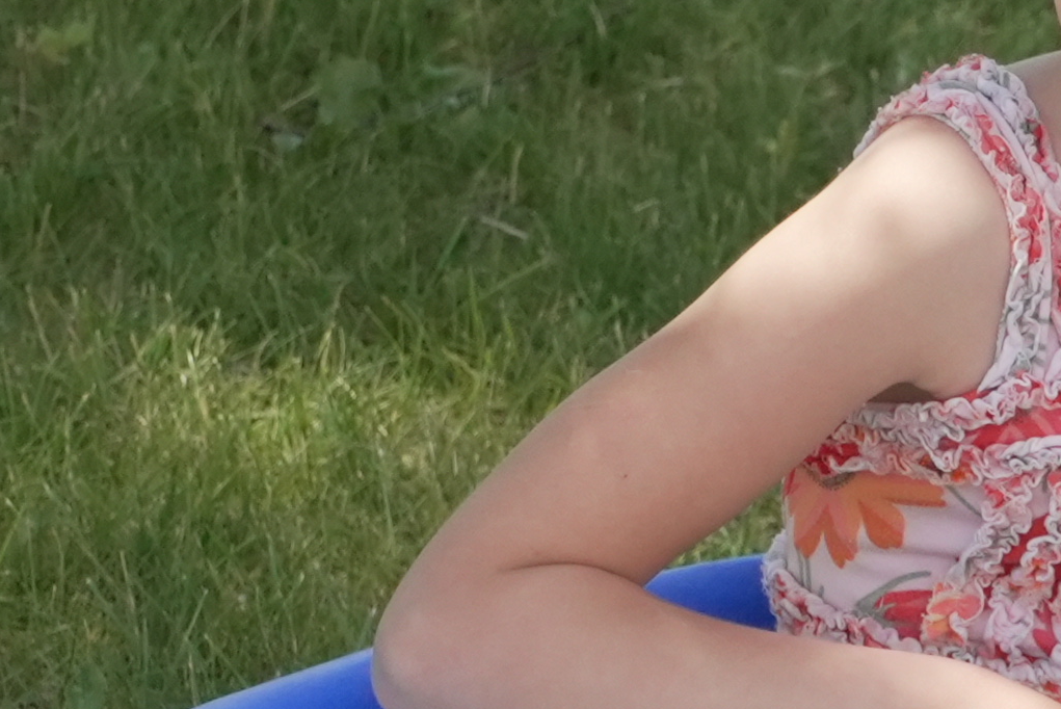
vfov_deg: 5.6
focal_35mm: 245
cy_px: 489
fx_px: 7224
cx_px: 1370
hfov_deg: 8.3
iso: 4000
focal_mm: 59
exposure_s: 1/2000
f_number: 8
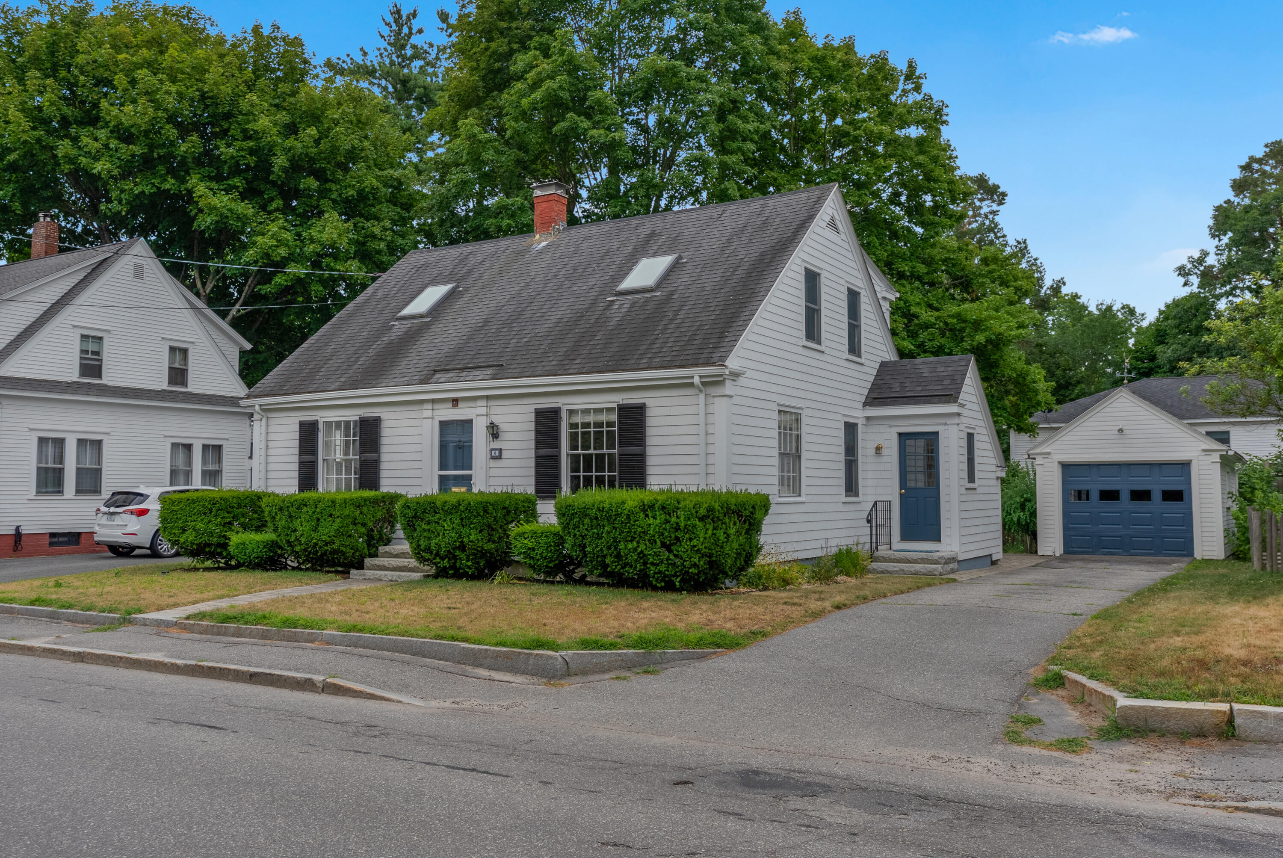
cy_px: 429
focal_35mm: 29
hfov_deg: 63.6
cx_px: 642
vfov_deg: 45.0
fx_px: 1034
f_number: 7.1
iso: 640
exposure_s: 1/500
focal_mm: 29
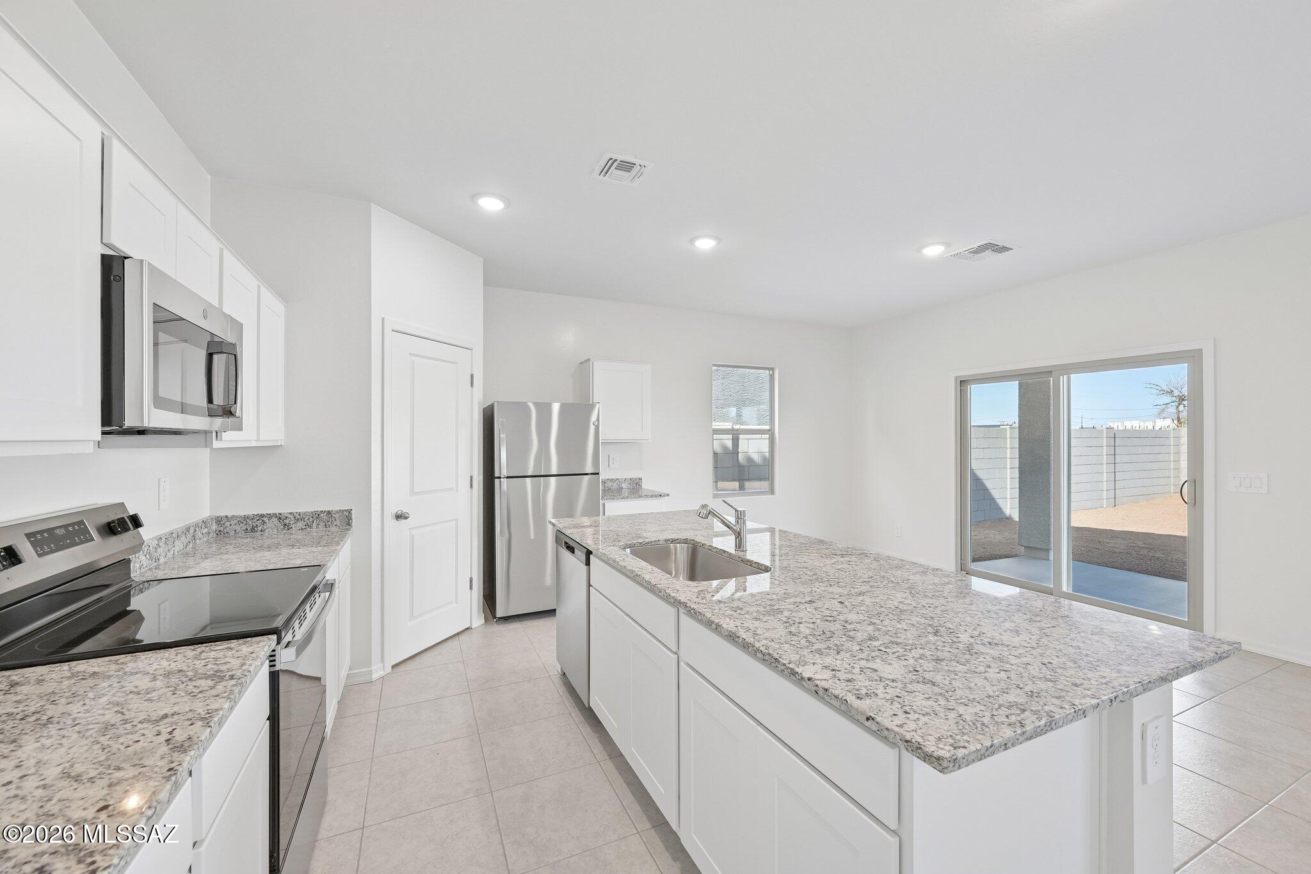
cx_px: 656
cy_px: 437
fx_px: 510
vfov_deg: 81.2
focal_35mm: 14
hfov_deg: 104.3
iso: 400
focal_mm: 14
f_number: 8
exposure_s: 1/200
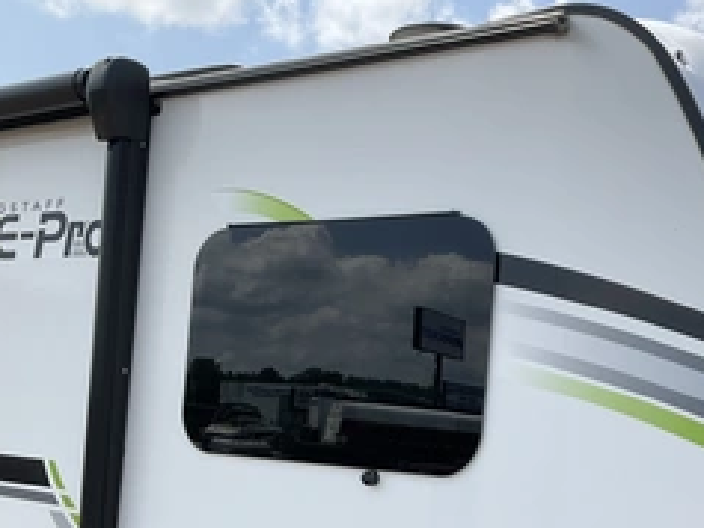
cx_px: 484
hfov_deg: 38.3
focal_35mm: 49
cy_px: 427
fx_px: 997
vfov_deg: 29.0
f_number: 1.8
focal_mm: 3
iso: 25
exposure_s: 1/1534
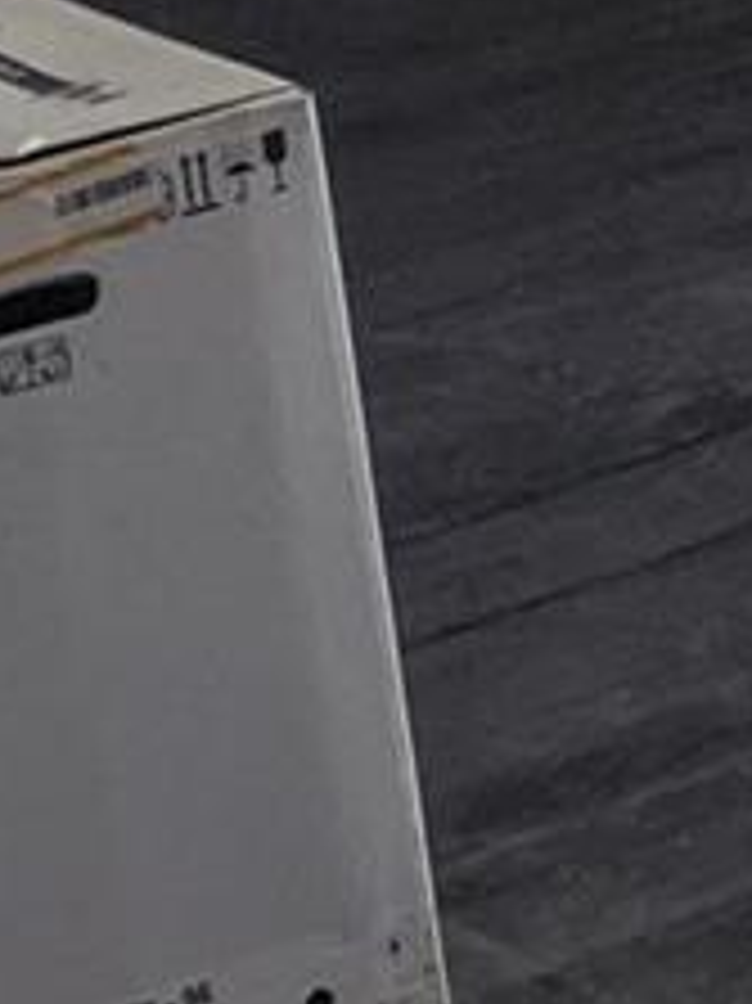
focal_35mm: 179
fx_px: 5190
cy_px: 0
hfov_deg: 7.8
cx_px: 1711
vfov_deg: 11.0
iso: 64
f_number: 2
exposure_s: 1/190
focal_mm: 4.67
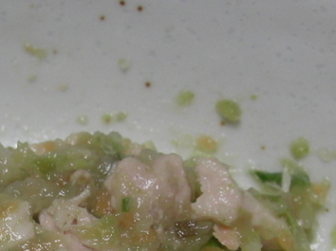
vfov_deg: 9.4
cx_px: 35
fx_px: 1513
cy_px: 306
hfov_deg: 12.6
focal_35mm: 156
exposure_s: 1/50
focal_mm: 9.5
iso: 200
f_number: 3.1
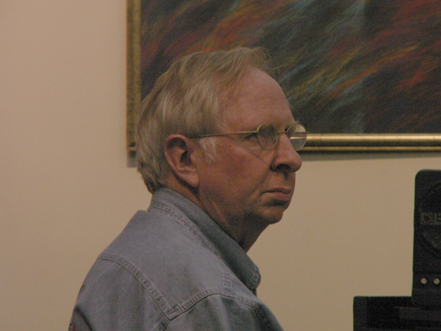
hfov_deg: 5.8
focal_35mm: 343
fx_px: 4370
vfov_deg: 4.3
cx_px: 220
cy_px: 166
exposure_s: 1/60
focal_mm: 56.79
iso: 160
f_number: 4.5
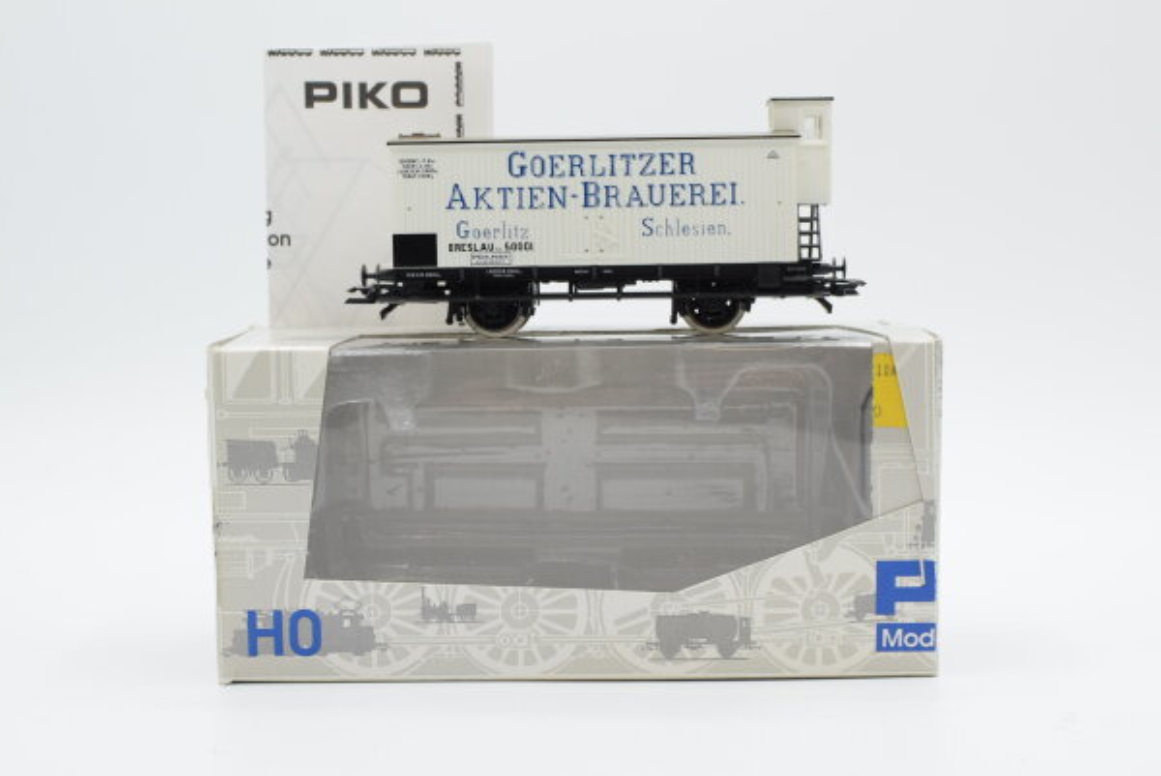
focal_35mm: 52
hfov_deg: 37.8
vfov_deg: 25.8
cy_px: 388
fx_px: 1694
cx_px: 580
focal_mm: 35
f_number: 8
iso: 500
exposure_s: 1/250
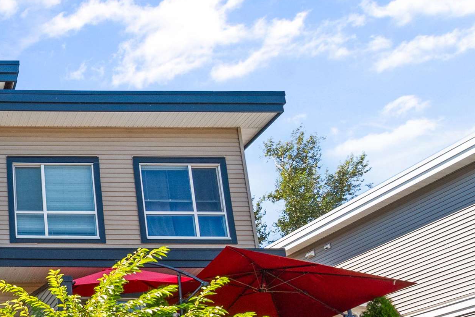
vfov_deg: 30.2
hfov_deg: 37.7
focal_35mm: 37
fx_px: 488
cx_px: -106
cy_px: 387
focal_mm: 10
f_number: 9
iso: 250
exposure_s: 1/250
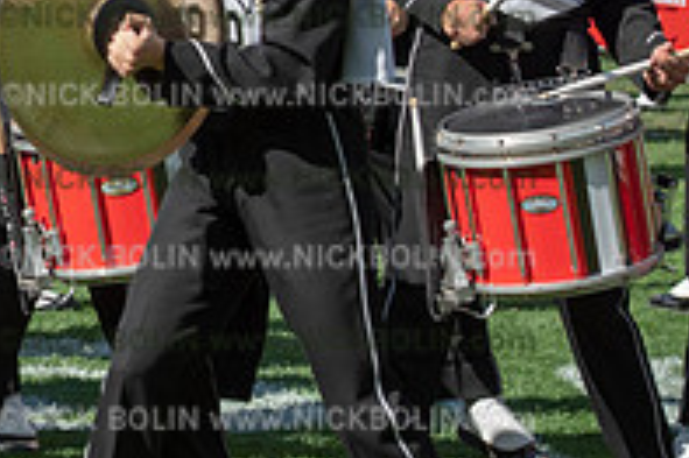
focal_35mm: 280
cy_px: -65
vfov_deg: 4.9
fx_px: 5354
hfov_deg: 7.3
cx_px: -283
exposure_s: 1/2000
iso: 400
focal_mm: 95
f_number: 5
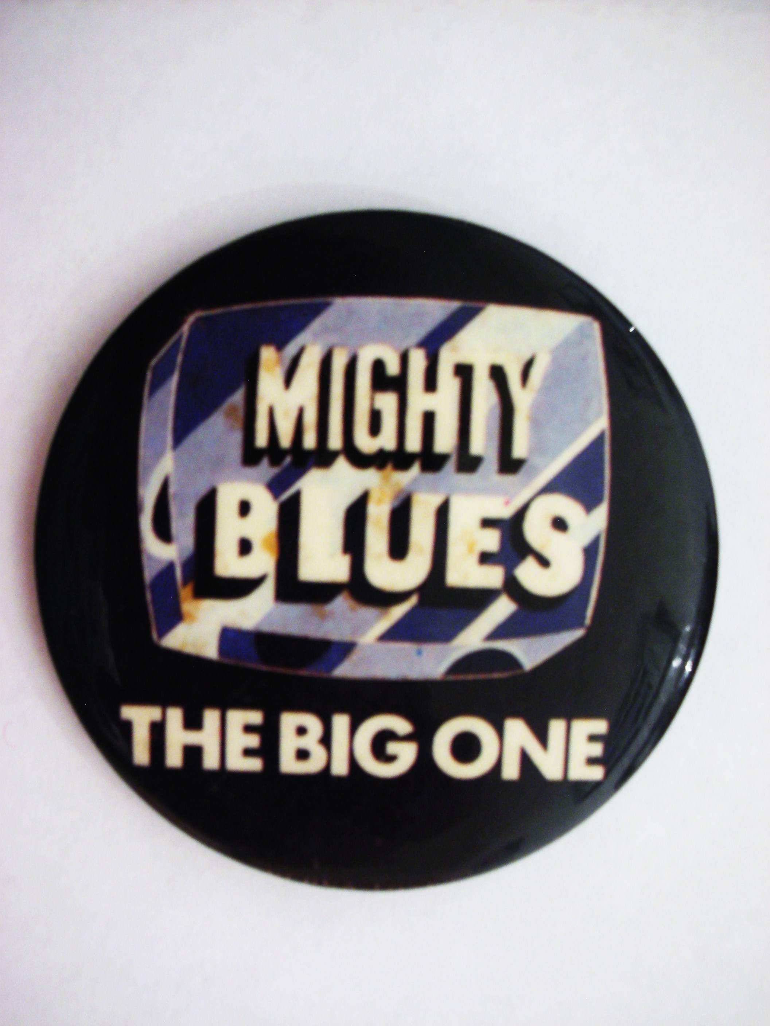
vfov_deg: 52.6
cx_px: 385
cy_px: 513
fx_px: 1038
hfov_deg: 40.7
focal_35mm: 35
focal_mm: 5.8
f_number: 3
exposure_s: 1/1.7
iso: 200
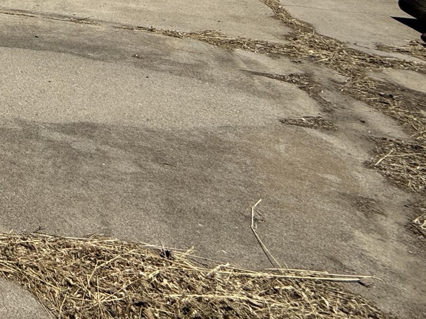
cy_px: -123
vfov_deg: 26.4
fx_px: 541
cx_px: -241
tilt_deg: -0.9
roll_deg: +0.1
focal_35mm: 44
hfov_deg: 26.9
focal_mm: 2.22
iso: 50
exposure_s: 1/4762
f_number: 2.2
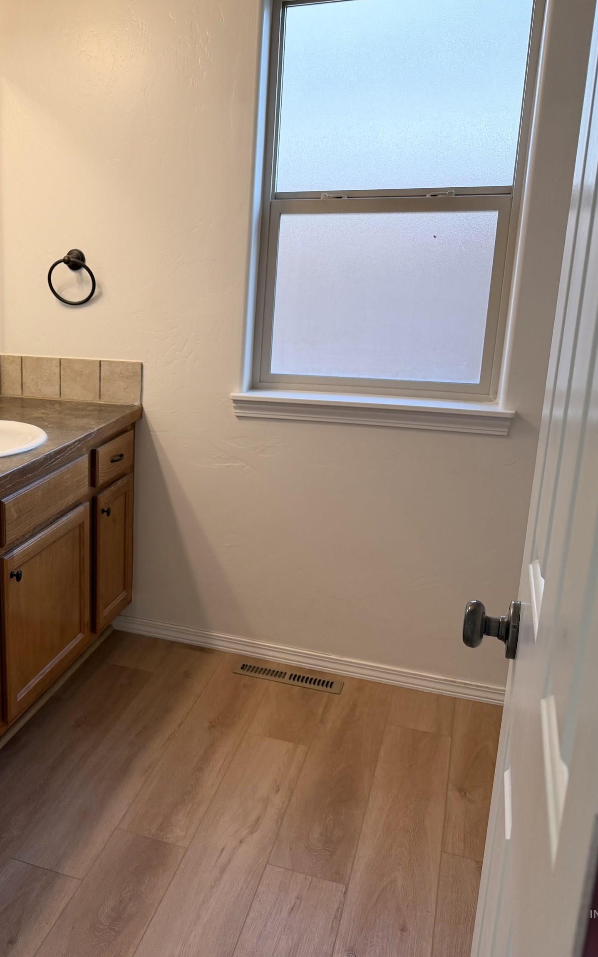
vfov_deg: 56.7
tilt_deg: -14.8
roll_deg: +0.8
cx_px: 47
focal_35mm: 34
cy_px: 478
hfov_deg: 34.9
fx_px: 887
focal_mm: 6.76
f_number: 1.78
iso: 125
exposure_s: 1/193
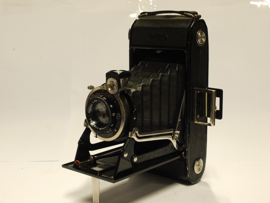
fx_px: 468
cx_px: 135
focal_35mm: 60
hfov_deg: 32.2
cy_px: 102
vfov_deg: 24.4
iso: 400
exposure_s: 1/8
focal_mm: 30
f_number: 10
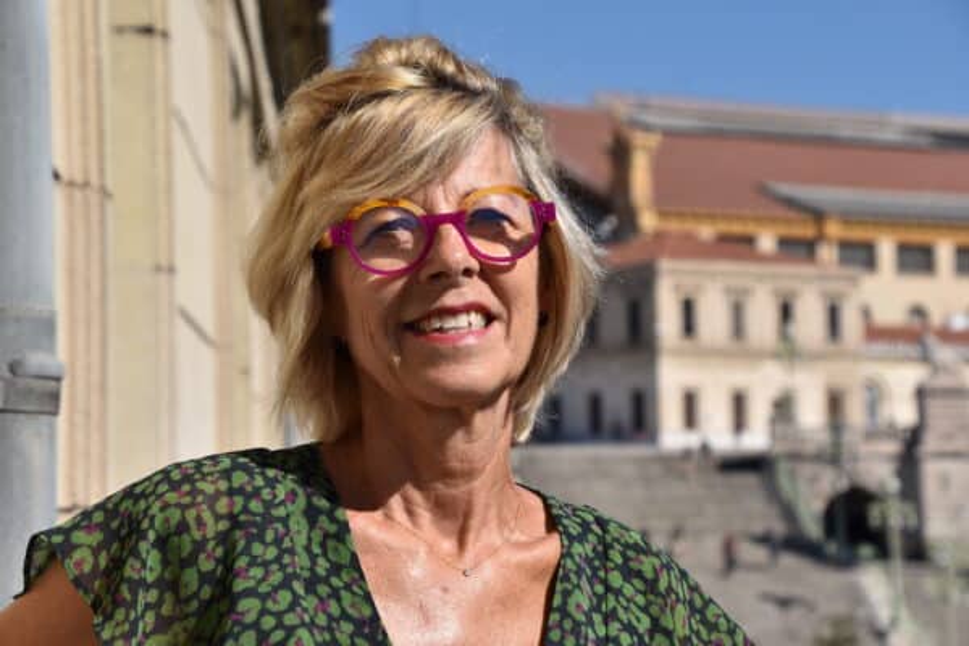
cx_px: 484
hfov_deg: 20.9
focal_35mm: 98
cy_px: 323
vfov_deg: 14.0
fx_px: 2624
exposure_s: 1/1000
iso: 200
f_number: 8
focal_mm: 65
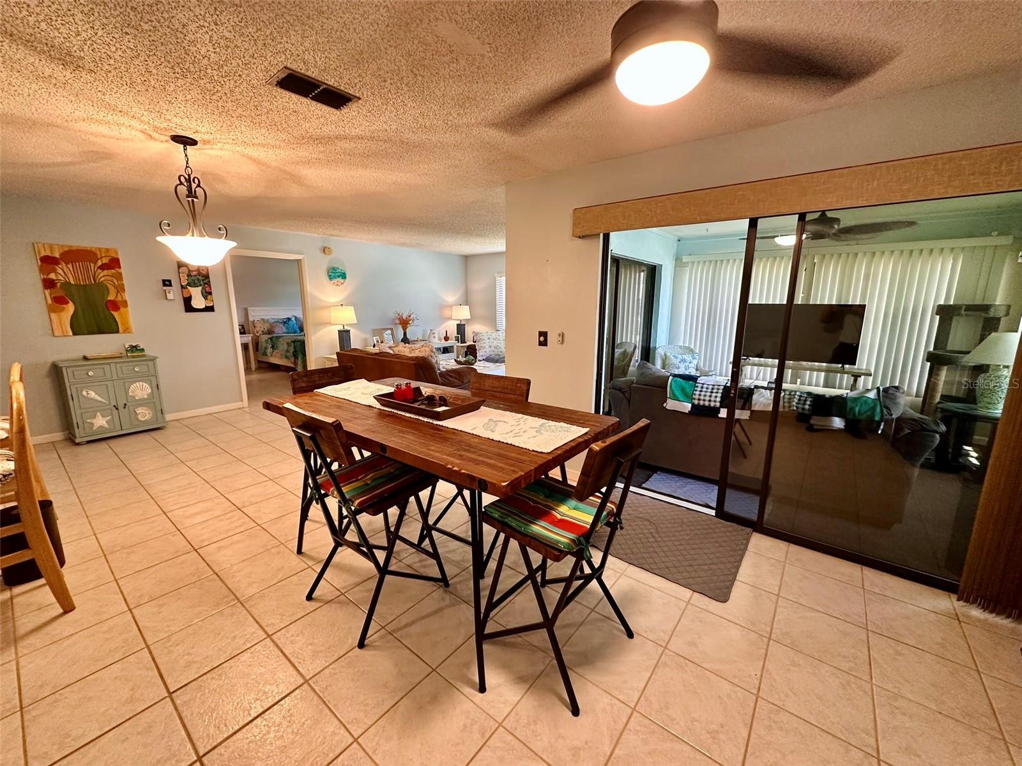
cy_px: 383
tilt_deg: -11.5
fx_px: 413
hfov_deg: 102.1
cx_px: 511
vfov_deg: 85.7
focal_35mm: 14
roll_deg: -1.0
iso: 250
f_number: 2.2
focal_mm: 2.22
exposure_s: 1/60
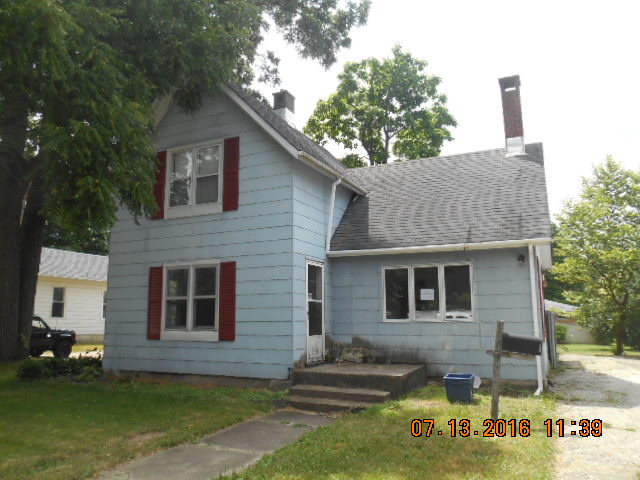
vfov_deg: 53.1
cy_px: 240
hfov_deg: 67.3
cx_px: 320
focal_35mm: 26
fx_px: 481
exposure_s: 1/400
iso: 80
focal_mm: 4.7
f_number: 3.4
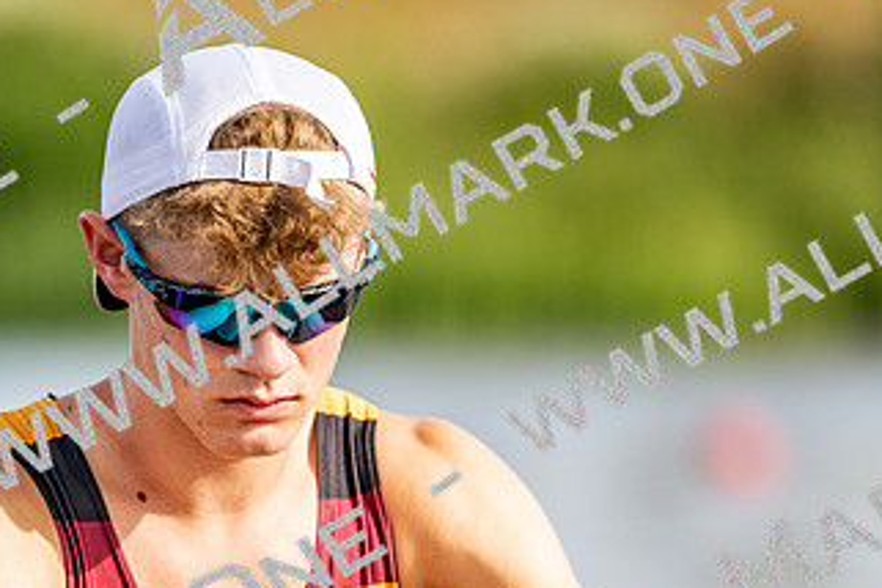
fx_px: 17712
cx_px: 305
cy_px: 499
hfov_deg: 2.9
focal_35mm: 723
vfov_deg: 1.9
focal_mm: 400
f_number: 4.5
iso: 450
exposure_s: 1/2500
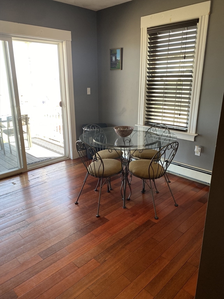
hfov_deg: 53.1
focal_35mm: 26
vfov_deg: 67.3
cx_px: 112
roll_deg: -0.1
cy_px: 150
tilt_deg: -16.9
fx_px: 224
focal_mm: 4.25
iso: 64
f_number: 1.8
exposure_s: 1/120
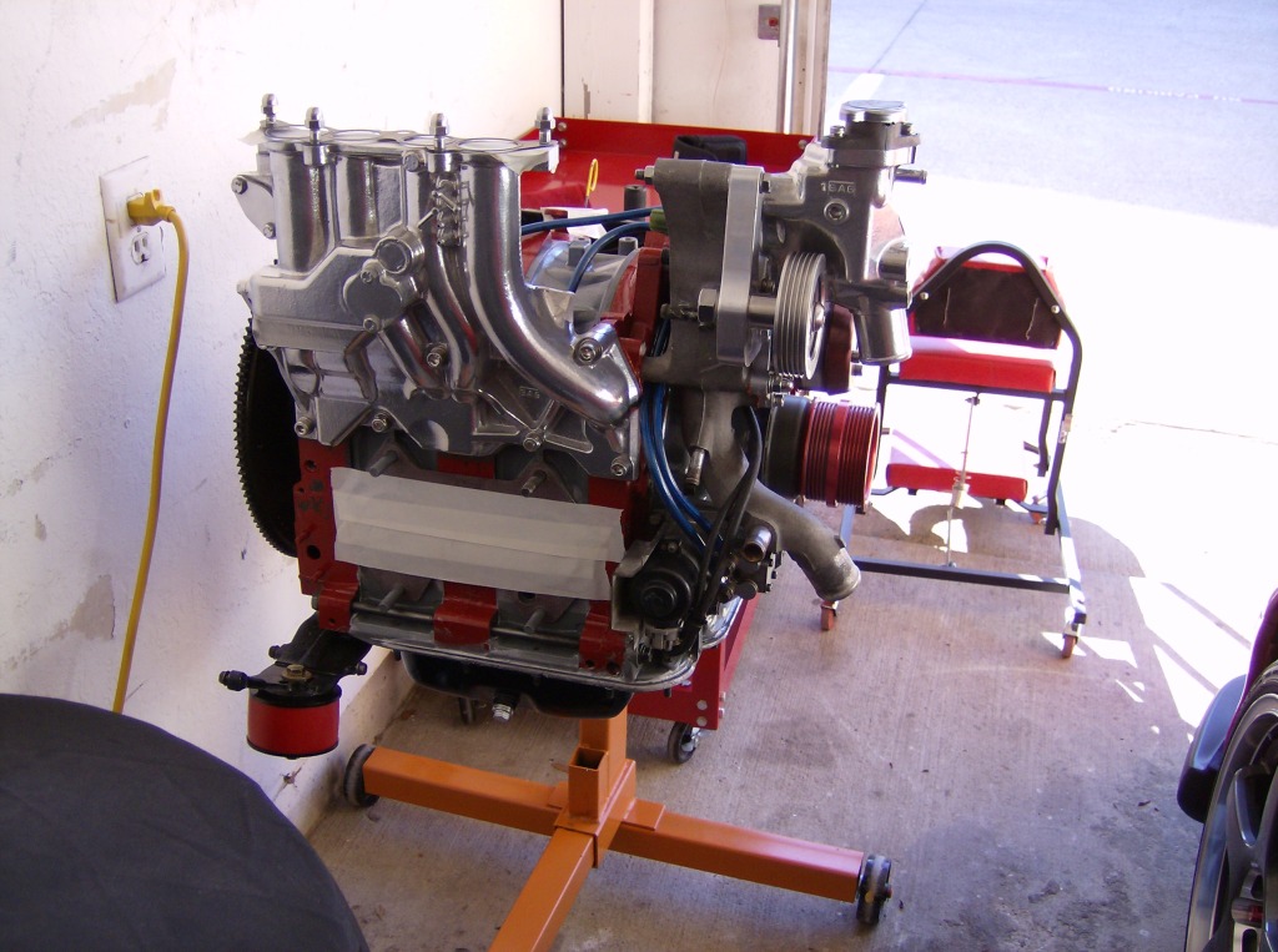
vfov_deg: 39.5
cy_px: 476
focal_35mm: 36
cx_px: 639
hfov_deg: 51.5
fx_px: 1326
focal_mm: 6
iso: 100
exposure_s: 1/75
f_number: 2.8
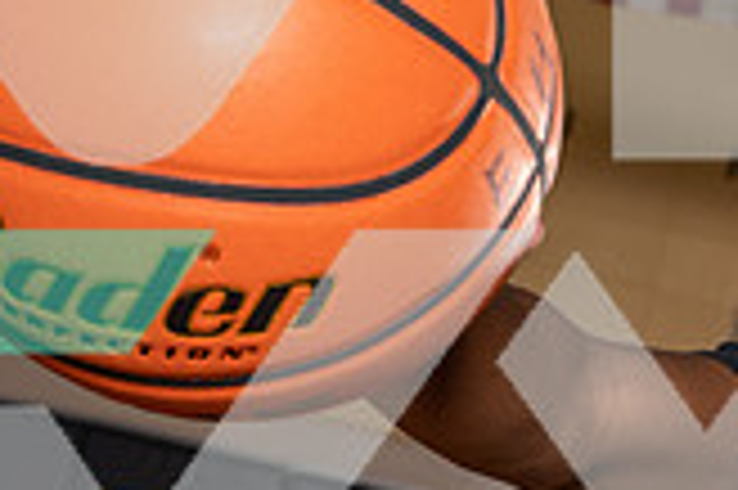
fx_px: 3195
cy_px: 470
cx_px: 891
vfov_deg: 8.7
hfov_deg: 12.8
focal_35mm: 156
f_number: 5.6
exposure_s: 1/250
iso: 320
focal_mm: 44
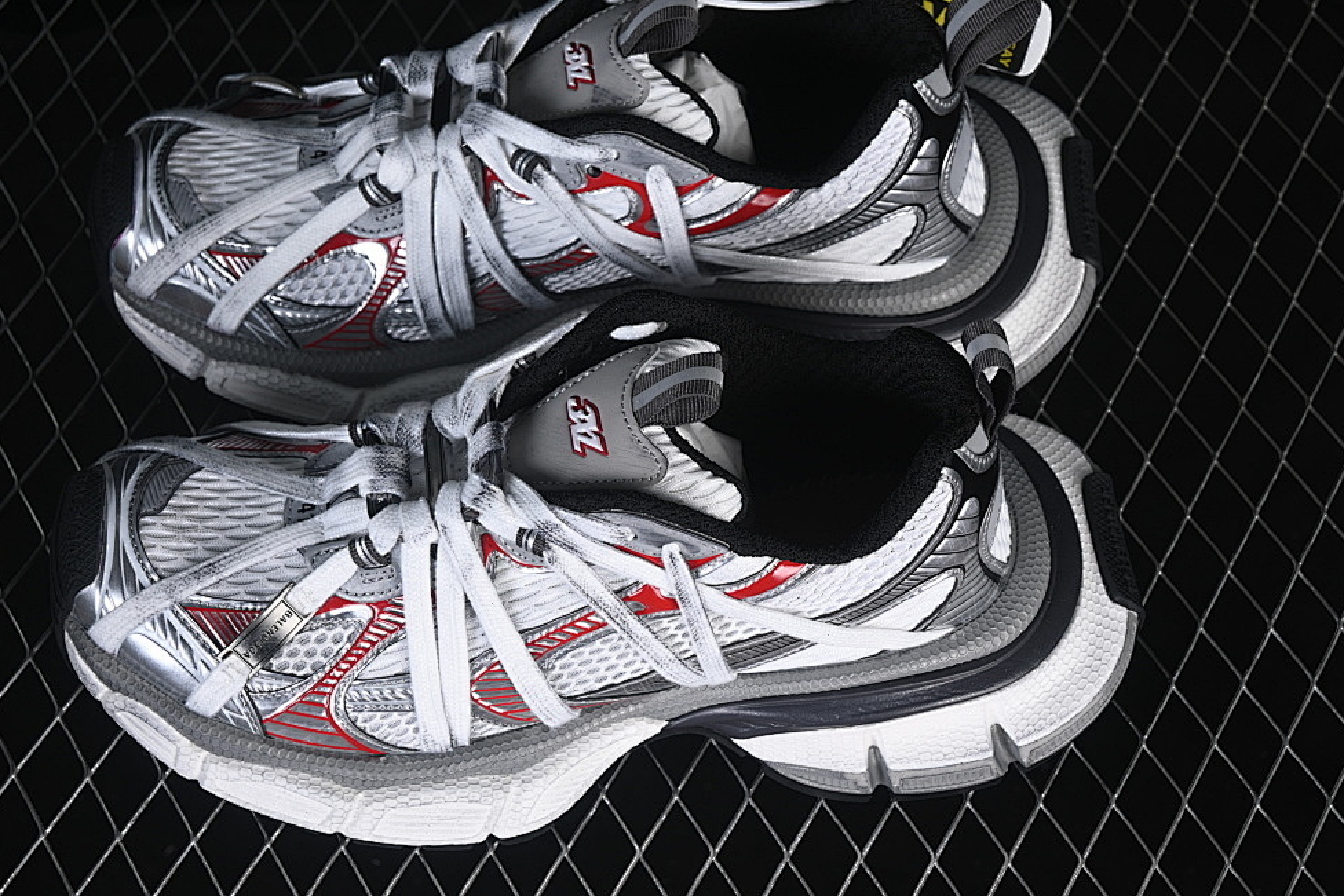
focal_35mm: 83
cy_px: 416
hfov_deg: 24.5
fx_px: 3099
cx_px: 617
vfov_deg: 16.5
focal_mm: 50
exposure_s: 1/80
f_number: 7.1
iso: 160
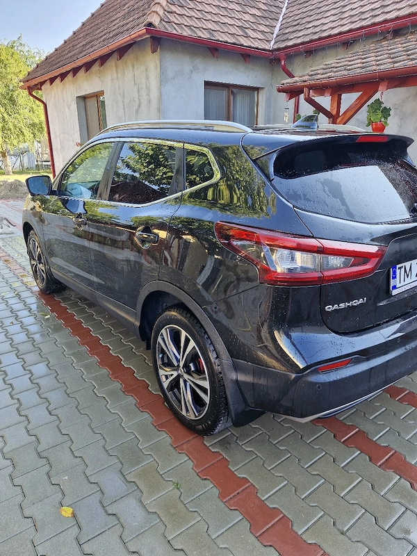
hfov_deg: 58.9
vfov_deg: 73.9
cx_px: 208
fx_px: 369
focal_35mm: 23
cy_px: 278
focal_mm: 5.54
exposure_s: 1/182
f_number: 1.8
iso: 50
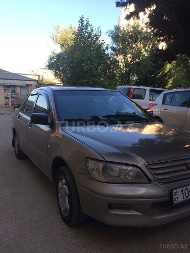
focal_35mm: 29
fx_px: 212
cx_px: 95
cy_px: 126
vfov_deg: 61.7
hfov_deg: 48.2
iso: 32
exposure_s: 1/477
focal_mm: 4.15
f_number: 2.2
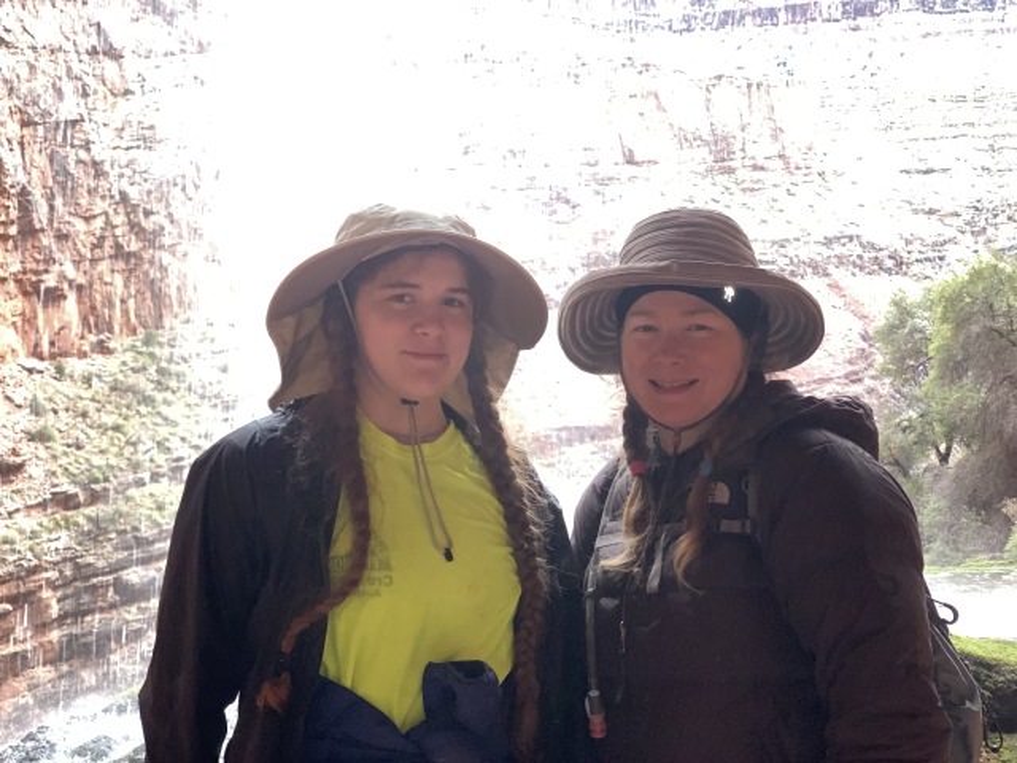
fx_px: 1528
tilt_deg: +1.8
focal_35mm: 52
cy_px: 382
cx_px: 508
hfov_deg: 36.8
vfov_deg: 28.0
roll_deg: +1.0
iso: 125
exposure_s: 1/122
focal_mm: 6
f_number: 2.4
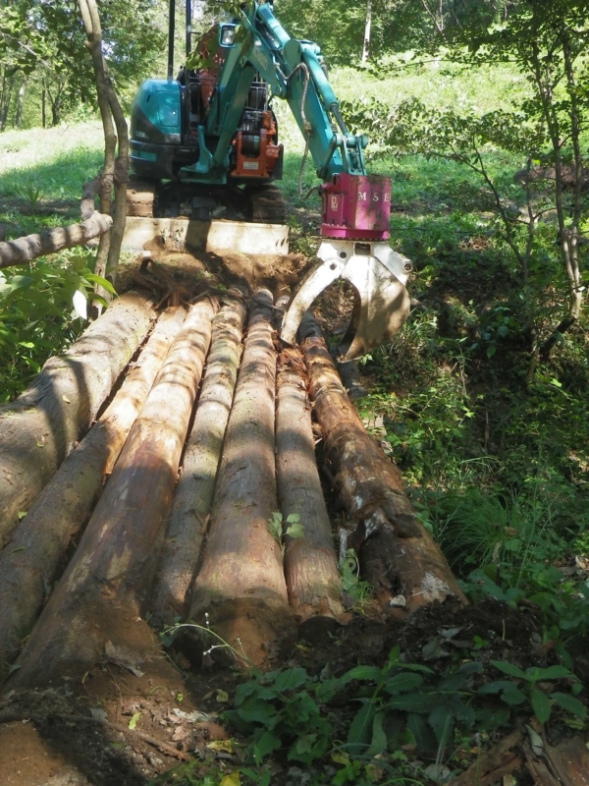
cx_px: 294
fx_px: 953
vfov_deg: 44.8
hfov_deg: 34.3
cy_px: 393
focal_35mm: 42
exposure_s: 1/100
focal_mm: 7.5
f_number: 4.2
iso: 160
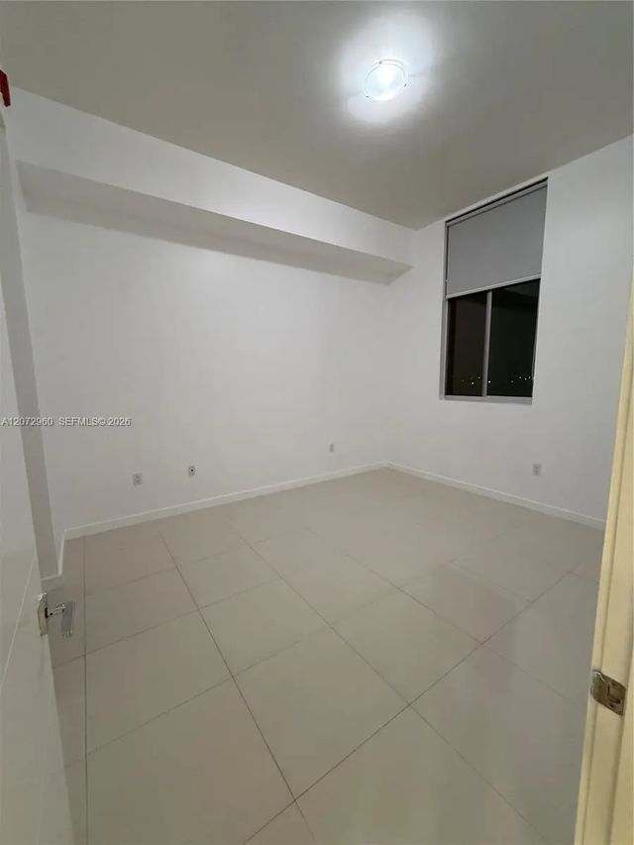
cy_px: 422
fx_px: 342
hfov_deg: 85.7
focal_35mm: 14
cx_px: 317
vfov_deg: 102.1
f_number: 2.2
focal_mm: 2.22
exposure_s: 1/60
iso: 500
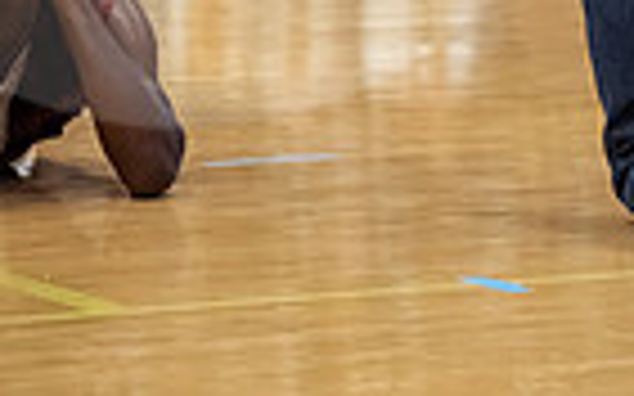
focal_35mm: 361
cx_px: 976
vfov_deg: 3.6
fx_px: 6235
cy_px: -403
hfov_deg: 5.8
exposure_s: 1/1000
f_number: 3.2
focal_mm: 86
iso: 3200
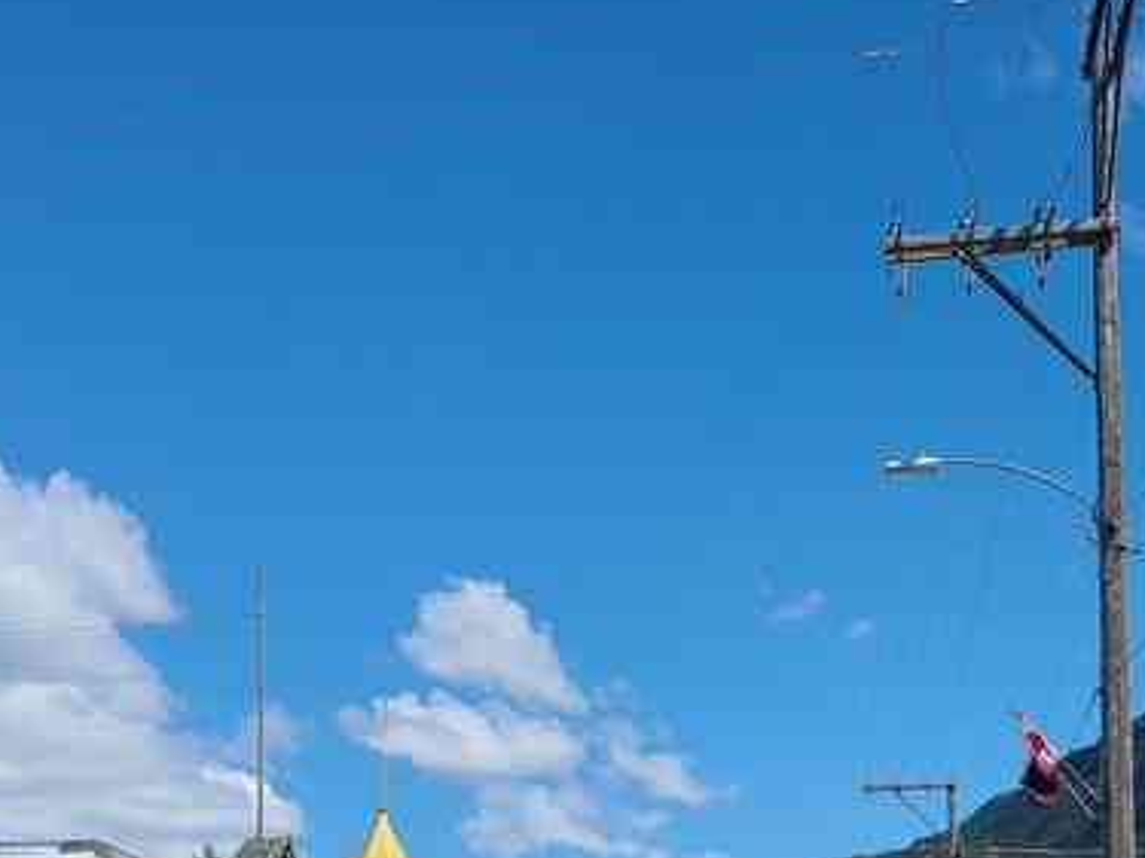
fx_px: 2348
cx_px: 656
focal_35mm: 71
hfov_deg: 27.4
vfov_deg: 19.2
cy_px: 1102
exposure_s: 1/3372
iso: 40
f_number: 1.8
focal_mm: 5.4
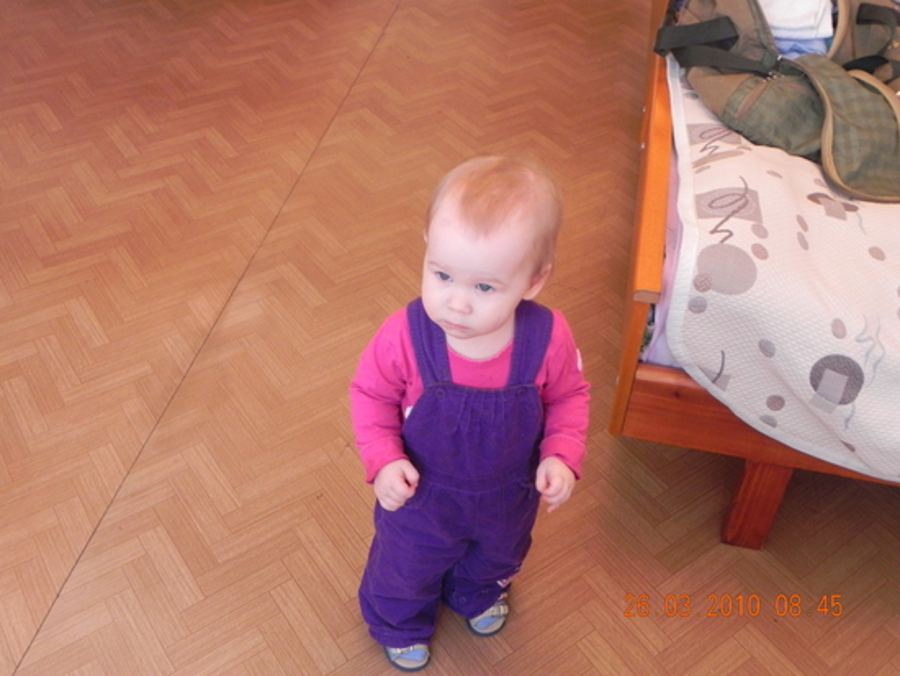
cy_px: 338
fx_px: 962
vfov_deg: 38.7
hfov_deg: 50.1
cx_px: 450
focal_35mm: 37
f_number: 3.2
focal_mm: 6.6
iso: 364
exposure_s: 1/30
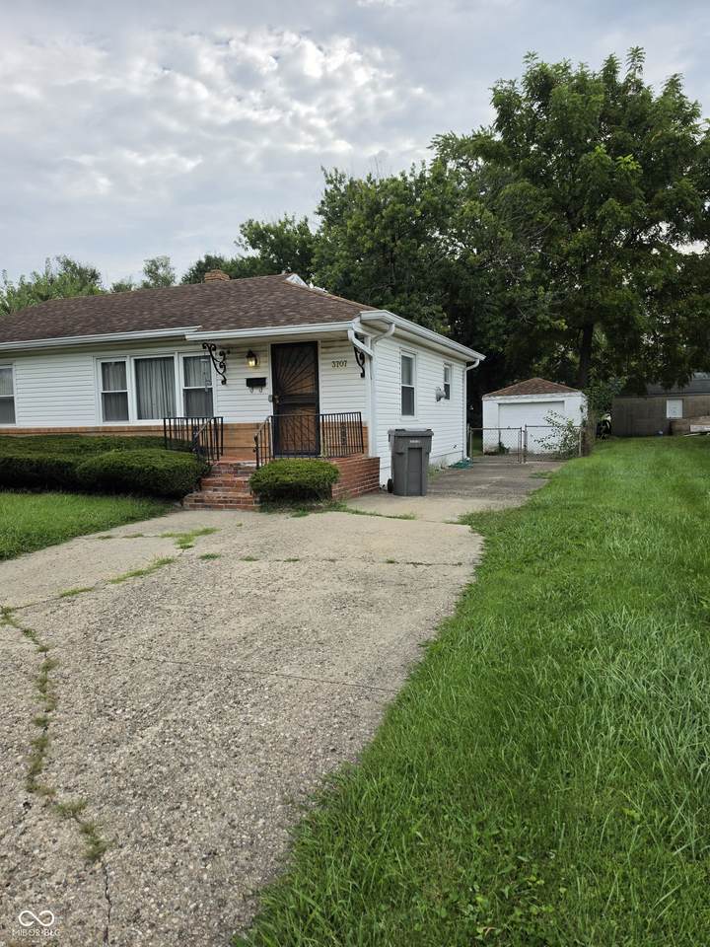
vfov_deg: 73.9
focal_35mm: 23
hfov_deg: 58.9
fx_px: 629
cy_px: 474
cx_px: 355
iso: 64
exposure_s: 1/7058
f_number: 1.4
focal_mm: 6.5
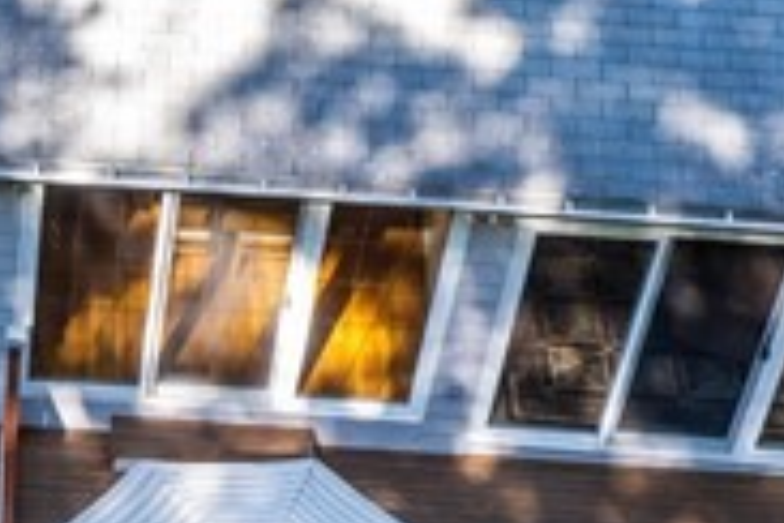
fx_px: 2678
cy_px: 442
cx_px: -193
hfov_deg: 15.9
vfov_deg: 11.1
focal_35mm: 123
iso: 100
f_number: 2.8
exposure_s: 1/160
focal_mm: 8.38
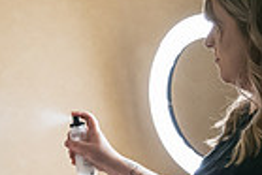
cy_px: 170
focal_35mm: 184
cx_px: -15
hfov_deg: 11.0
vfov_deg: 7.5
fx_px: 1340
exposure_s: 1/320
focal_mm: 44
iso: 3200
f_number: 4
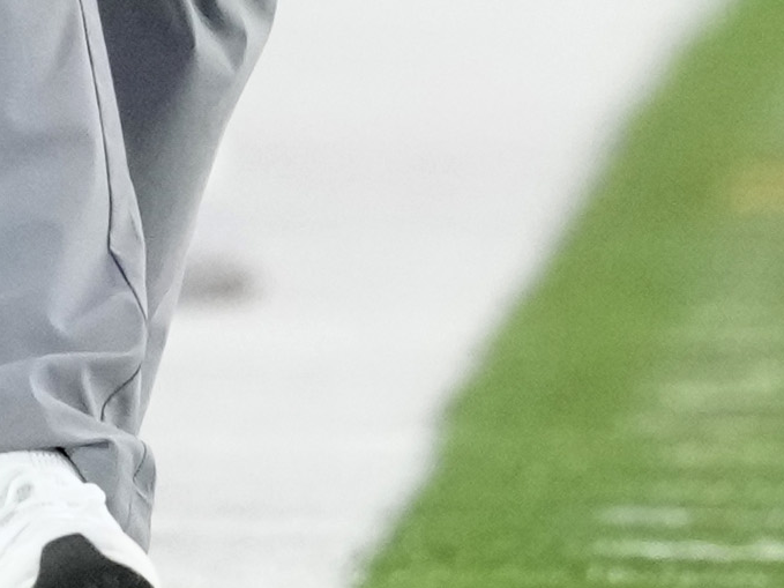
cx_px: 42
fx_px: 81022
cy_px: -1100
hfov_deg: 0.6
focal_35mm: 3578
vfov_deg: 0.4
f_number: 2.8
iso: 4000
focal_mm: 300
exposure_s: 1/2000
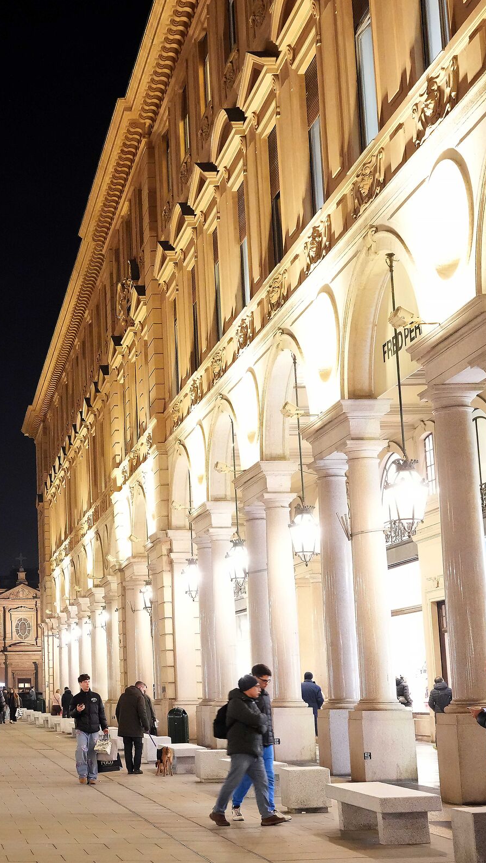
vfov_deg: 34.7
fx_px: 1381
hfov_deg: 19.0
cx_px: -73
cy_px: 430
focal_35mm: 60
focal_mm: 38.2
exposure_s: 1/50
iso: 10000
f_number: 5
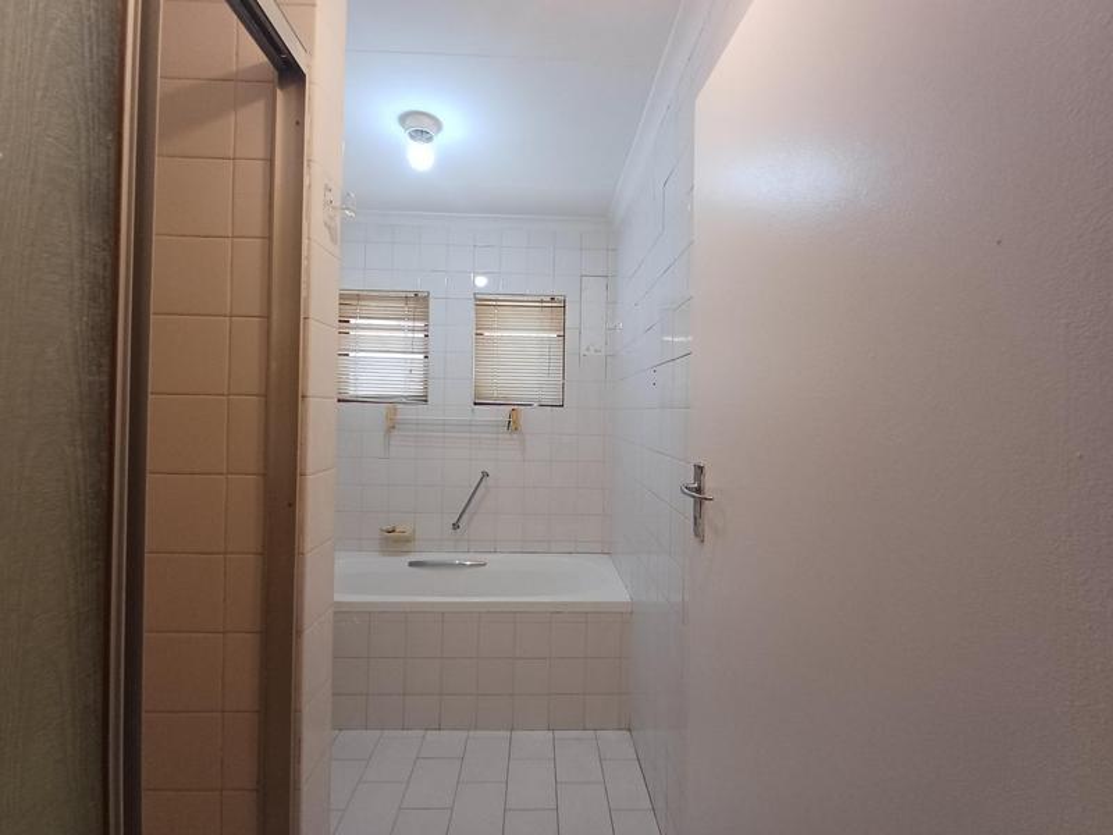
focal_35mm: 16
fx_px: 514
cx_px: 556
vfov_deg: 78.1
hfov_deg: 94.5
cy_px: 418
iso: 125
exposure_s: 1/50
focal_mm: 1.64
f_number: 2.2
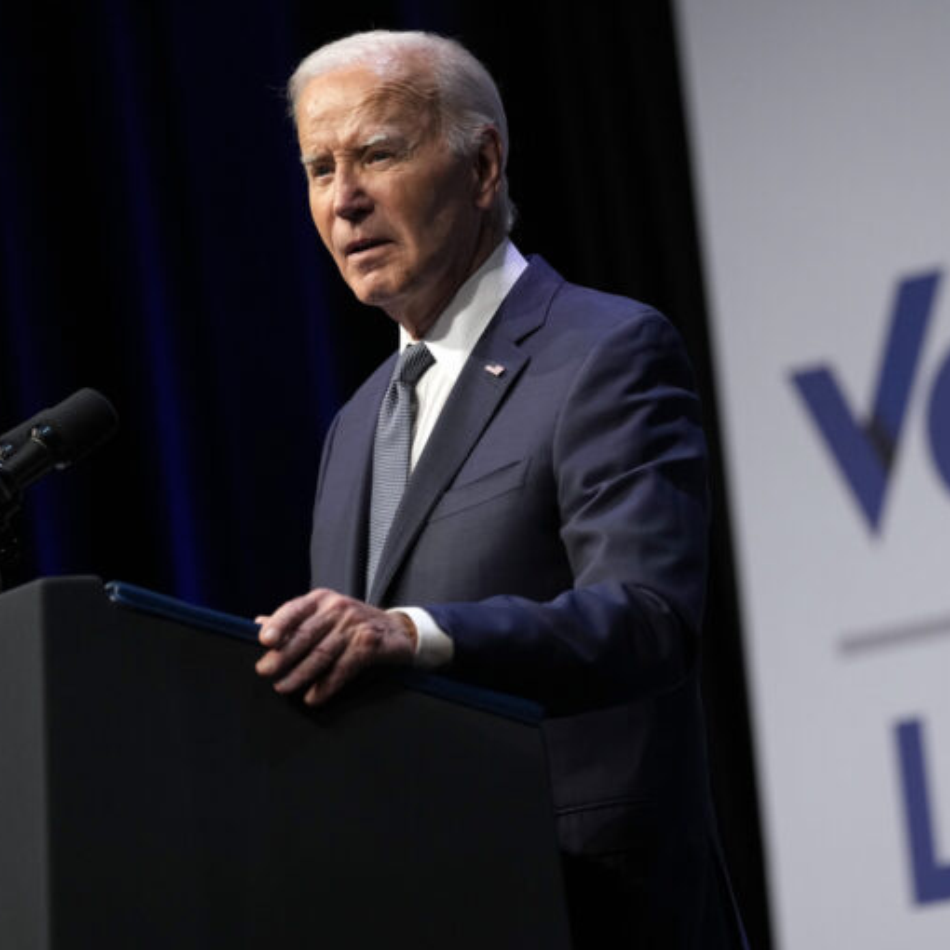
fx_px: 6676
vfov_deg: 8.1
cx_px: 702
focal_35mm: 215
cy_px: 475
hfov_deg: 8.1
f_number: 3.2
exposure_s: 1/250
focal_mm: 168
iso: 2000
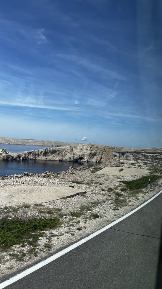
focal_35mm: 29
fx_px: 221
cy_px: 147
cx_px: 79
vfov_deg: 66.1
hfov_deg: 40.2
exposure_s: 1/594
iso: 50
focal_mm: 5.96
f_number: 1.6
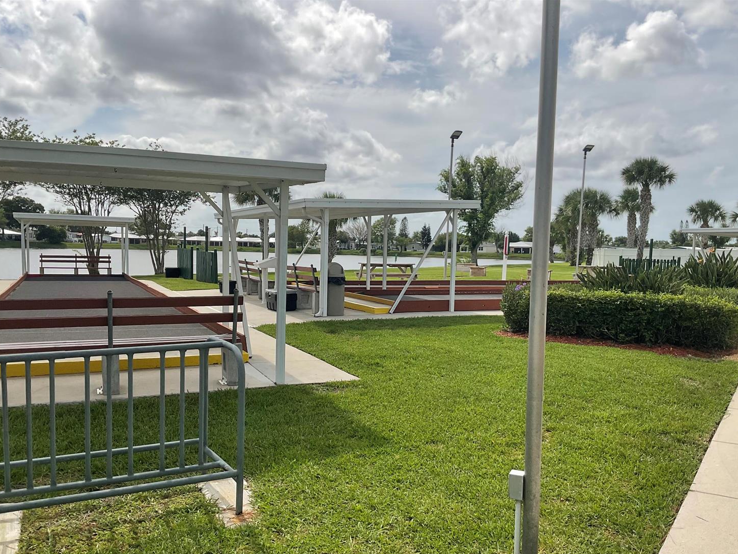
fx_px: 682
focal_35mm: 32
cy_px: 305
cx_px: 367
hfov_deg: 56.8
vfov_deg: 44.1
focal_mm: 3
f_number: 1.8
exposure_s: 1/3788
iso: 20
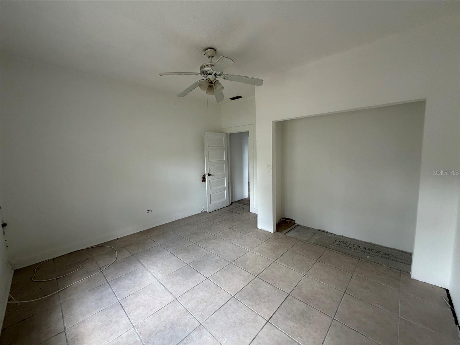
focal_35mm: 14
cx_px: 230
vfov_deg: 85.7
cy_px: 172
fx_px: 186
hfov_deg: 102.1
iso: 250
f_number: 2.2
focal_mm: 2.22
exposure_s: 1/121
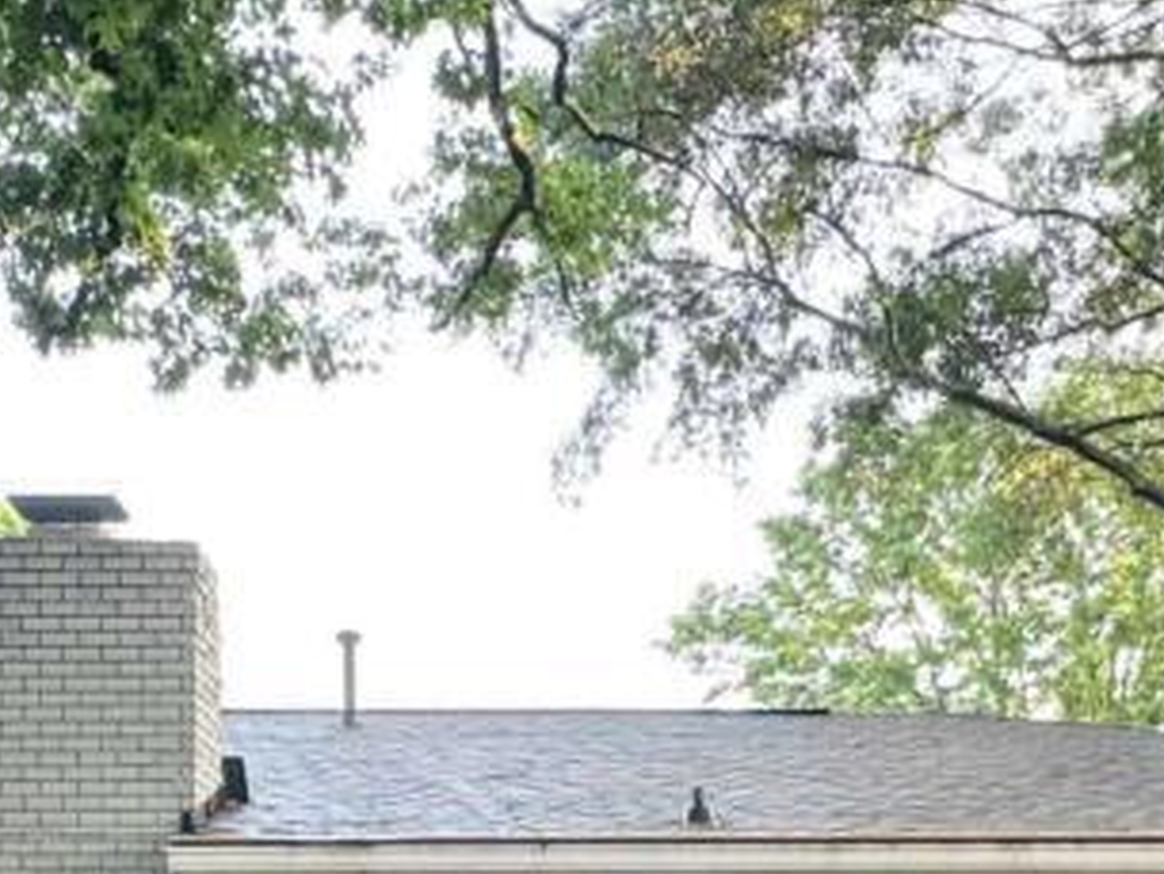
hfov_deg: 34.9
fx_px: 1850
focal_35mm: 55
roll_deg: +0.0
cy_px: 1095
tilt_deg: +0.2
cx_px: 519
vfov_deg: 23.8
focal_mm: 2.22
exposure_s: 1/99
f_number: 2.2
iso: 125
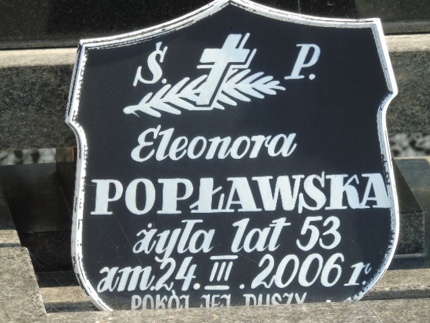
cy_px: 162
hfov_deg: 4.7
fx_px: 5206
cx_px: 215
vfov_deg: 3.6
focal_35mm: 419
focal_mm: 74
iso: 100
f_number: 5.3
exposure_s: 1/125
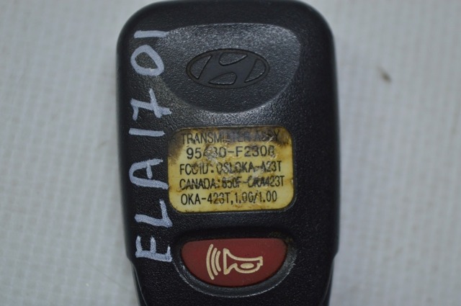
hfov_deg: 24.6
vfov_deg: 16.5
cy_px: 153
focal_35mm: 82
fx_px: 1055
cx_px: 230
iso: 400
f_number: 5.6
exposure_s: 1/80
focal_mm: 55
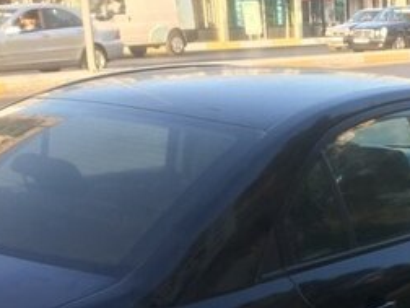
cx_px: 397
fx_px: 900
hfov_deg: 24.6
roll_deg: +0.2
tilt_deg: -22.1
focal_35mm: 76
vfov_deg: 18.6
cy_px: 348
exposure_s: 1/151
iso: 25
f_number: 2.2
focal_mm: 4.15
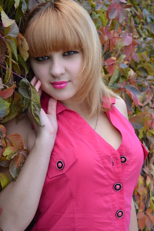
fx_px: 455
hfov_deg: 19.2
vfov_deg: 28.4
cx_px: 86
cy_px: 119
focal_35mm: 71
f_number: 5.6
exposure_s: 1/125
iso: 200
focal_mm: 42
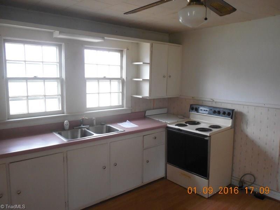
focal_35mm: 28
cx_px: 140
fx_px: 226
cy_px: 105
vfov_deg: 49.7
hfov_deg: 63.4
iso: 800
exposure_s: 1/8
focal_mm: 5
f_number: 3.5
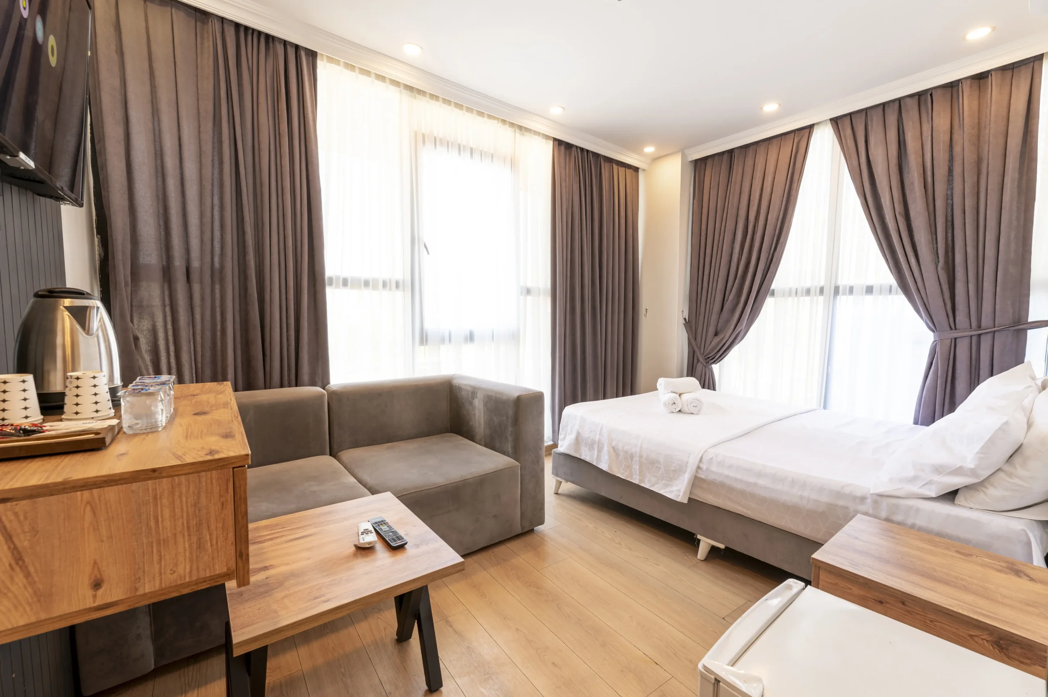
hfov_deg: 100.4
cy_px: 348
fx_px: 436
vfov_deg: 77.2
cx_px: 524
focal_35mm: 15
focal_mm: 15
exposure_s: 1/8
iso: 100
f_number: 8
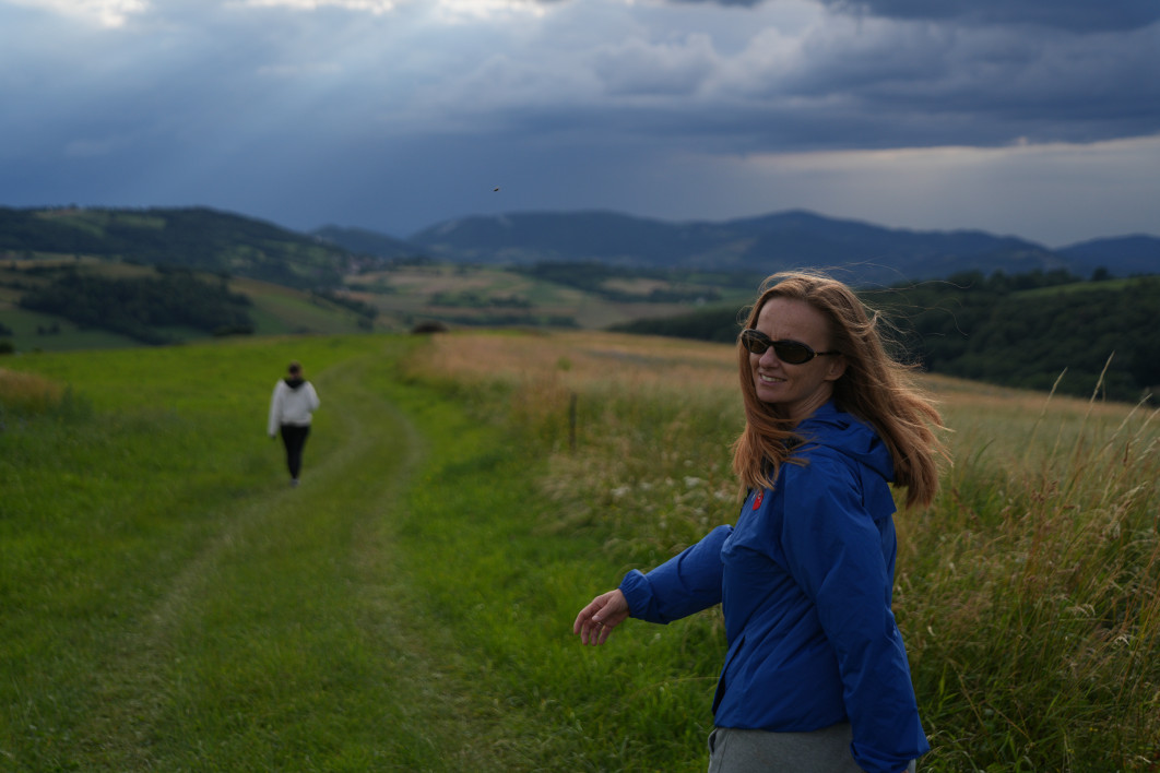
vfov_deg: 27.5
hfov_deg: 40.3
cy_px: 386
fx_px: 1579
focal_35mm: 49
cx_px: 580
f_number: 2.8
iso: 200
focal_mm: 49
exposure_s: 1/3200
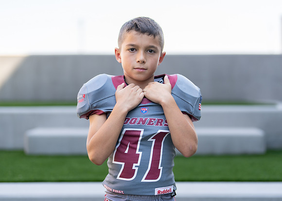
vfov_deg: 20.5
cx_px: 149
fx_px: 557
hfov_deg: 28.4
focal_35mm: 70
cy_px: 108
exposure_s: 1/1600
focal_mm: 50
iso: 100
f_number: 1.2
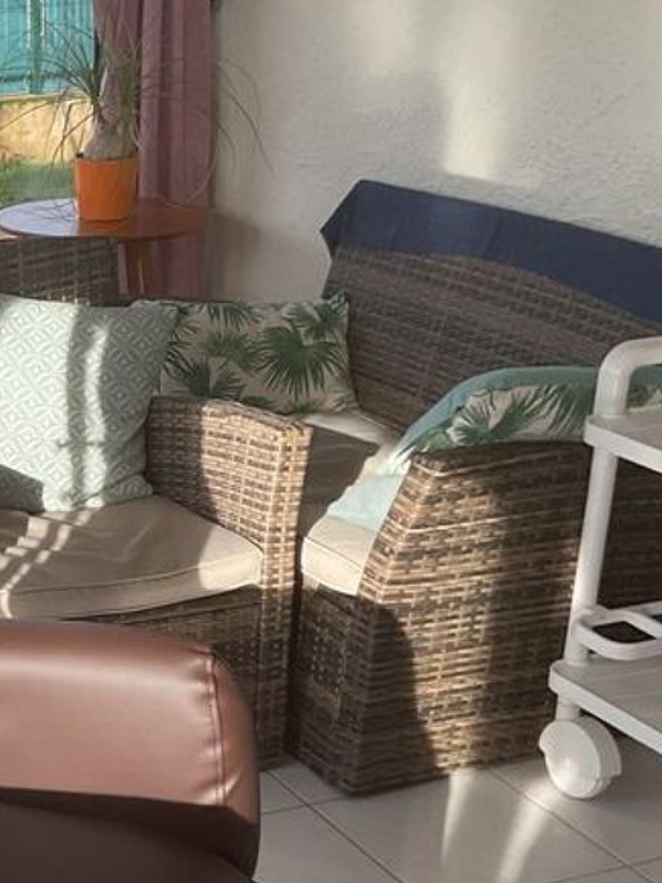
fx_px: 1708
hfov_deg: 20.7
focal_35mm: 67
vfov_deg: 28.6
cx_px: -96
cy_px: 650
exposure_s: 1/367
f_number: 1.8
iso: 16
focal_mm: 3
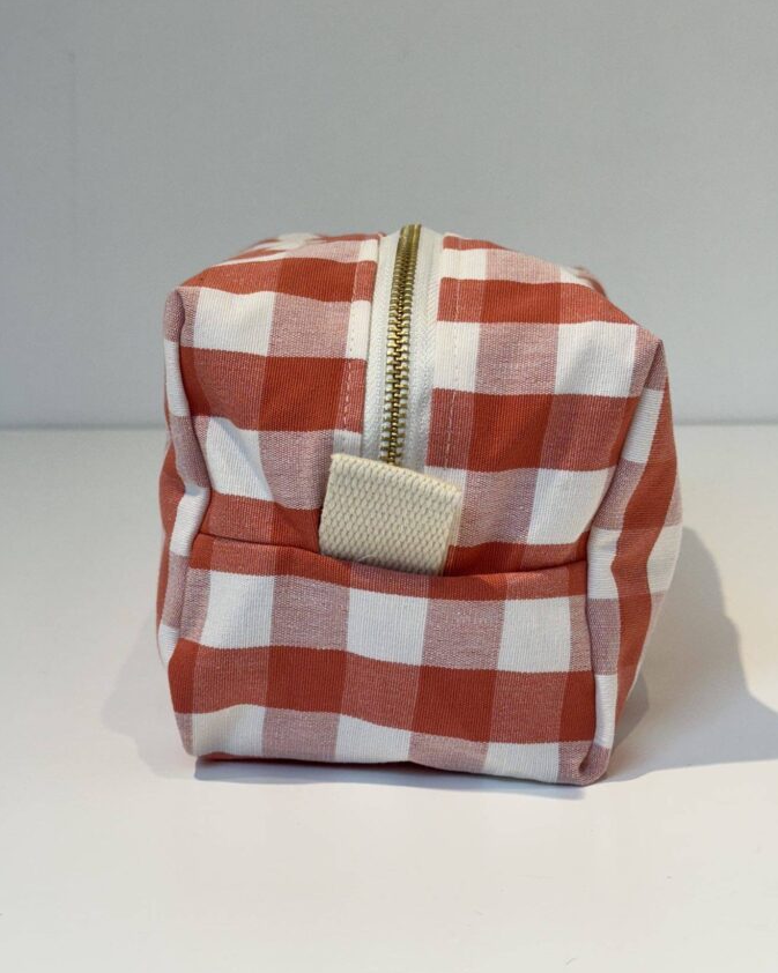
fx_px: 1641
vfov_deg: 33.0
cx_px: 387
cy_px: 422
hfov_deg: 26.7
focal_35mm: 57
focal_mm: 6.76
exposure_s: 1/100
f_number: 1.78
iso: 64
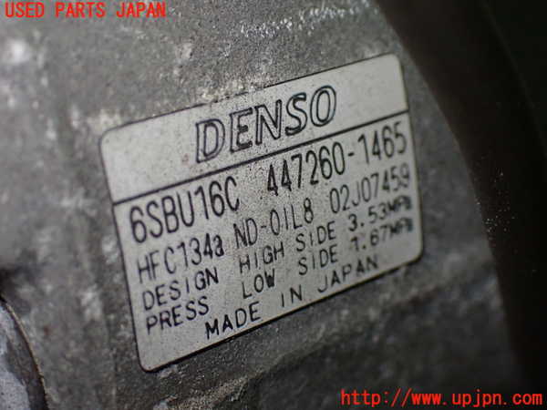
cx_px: 274
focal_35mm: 77
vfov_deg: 19.1
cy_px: 205
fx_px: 1217
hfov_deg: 25.3
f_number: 4.1
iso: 800
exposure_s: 1/200
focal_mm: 13.65
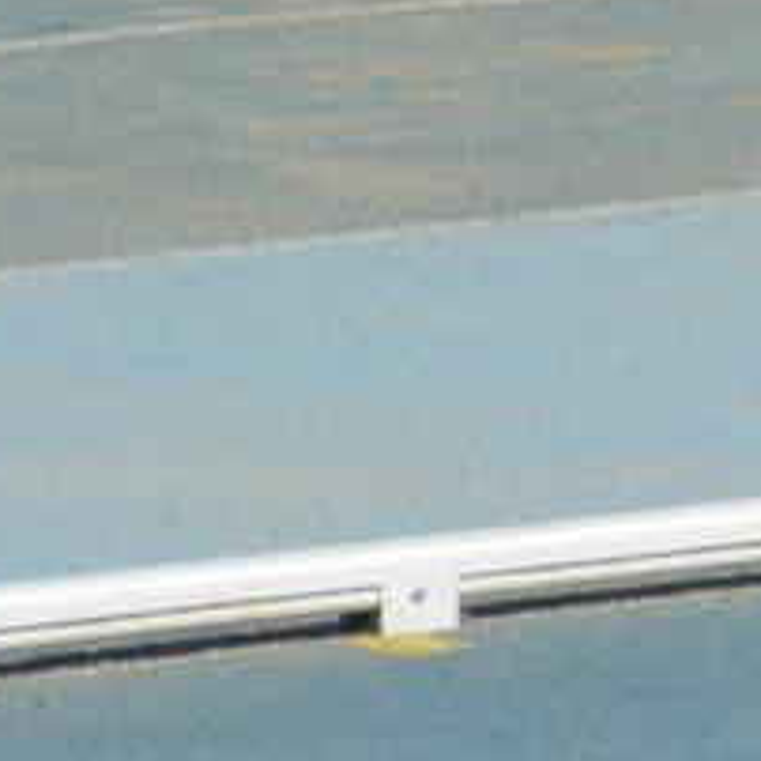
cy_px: -1181
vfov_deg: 2.0
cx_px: 2238
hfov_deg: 2.0
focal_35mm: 878
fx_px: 21838
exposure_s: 1/2000
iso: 400
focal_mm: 68
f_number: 7.1
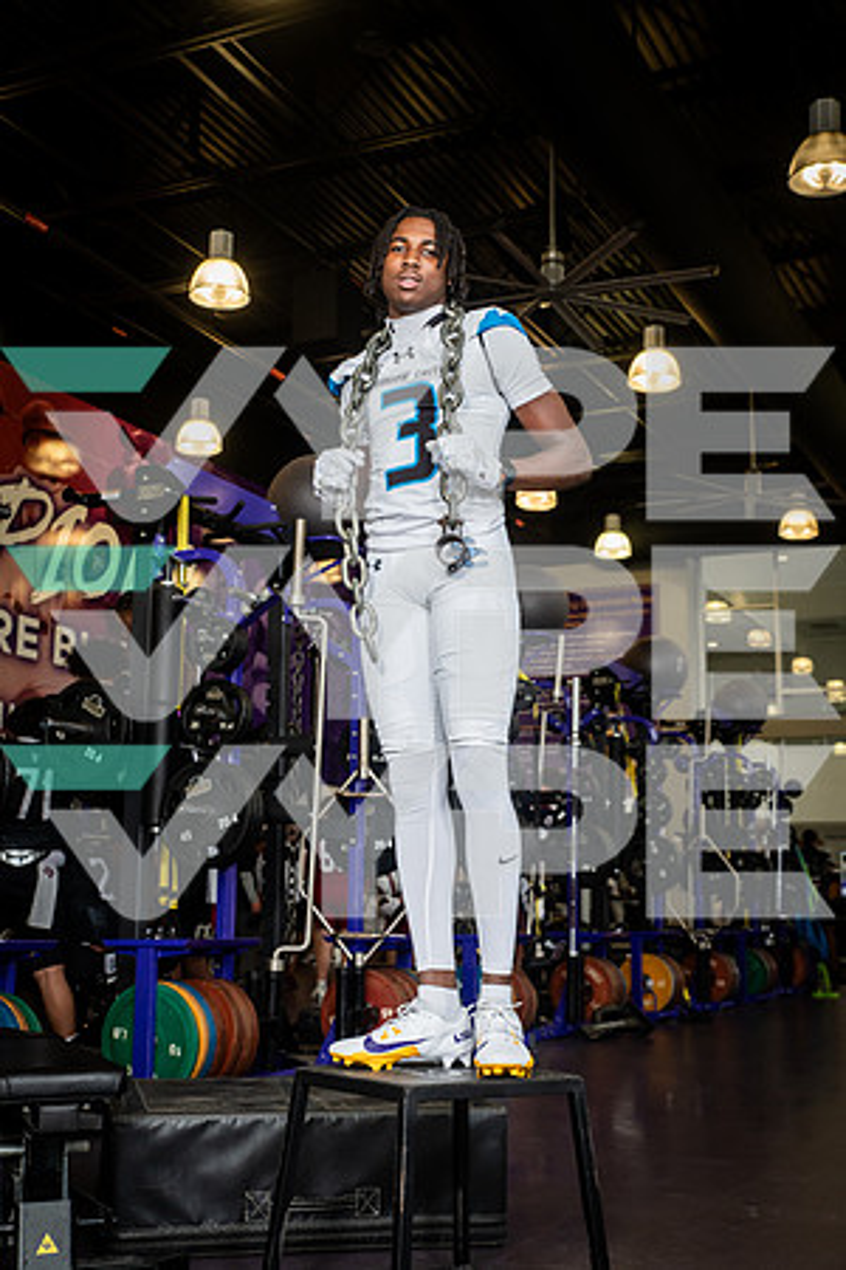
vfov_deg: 44.5
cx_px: 423
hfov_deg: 30.5
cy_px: 635
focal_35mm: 44
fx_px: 1551
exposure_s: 1/250
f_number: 5.6
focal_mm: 44
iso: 500
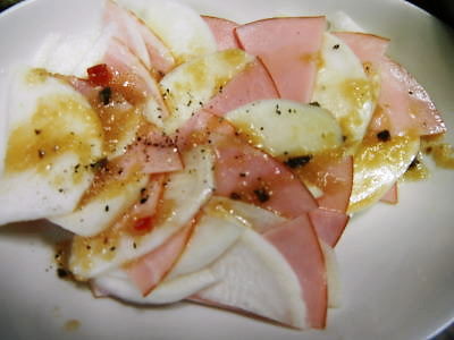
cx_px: 227
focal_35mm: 30
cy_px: 170
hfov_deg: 60.0
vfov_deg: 46.8
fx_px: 393
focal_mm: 5.4
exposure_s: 1/30
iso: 193
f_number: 3.5
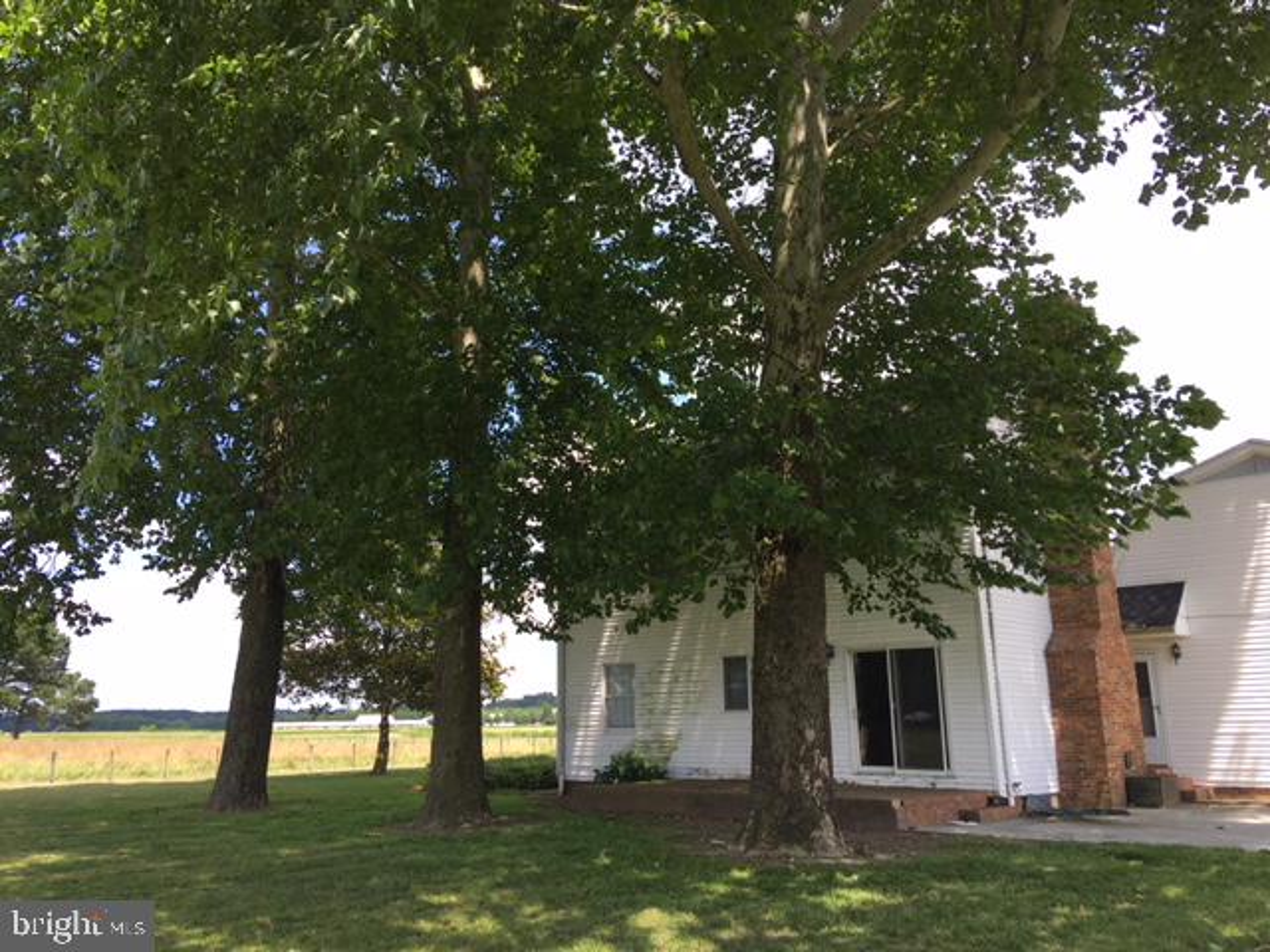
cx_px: 635
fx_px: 1064
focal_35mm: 29
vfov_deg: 48.2
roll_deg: +0.2
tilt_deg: +13.3
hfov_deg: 61.7
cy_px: 476
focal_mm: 4.15
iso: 25
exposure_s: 1/444
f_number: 2.2
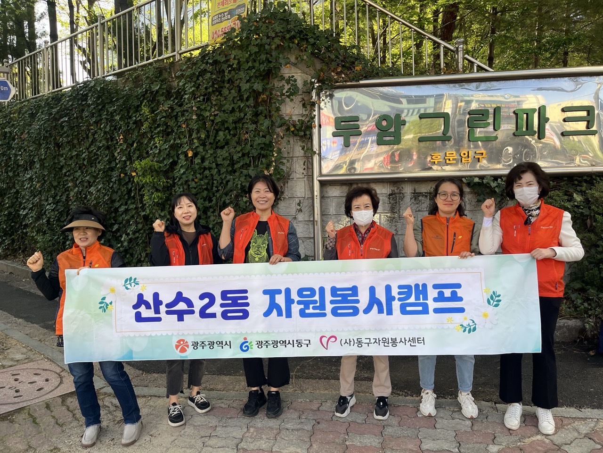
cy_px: 226
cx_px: 302
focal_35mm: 26
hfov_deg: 67.3
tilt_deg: -2.7
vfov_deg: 53.1
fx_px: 453
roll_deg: +1.9
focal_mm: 5.1
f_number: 1.6
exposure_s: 1/653
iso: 50
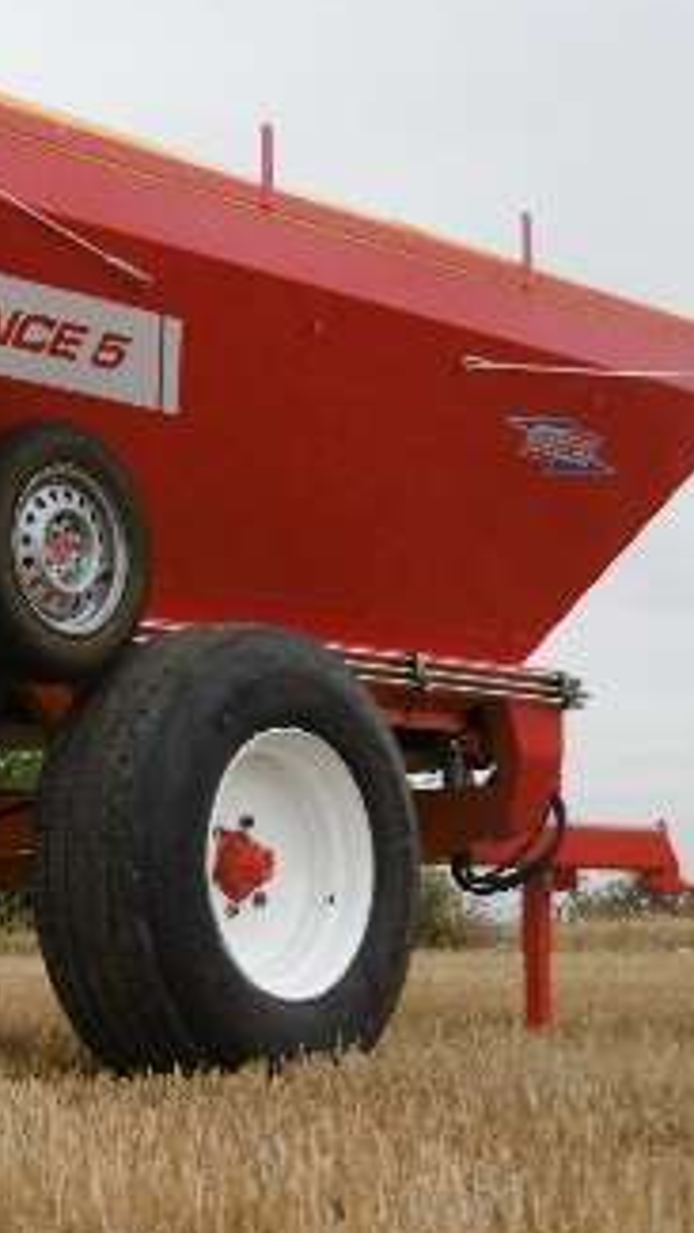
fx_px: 3432
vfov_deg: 20.4
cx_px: 66
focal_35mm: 105
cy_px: 637
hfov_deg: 11.5
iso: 100
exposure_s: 1/640
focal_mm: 12.1
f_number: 4.4
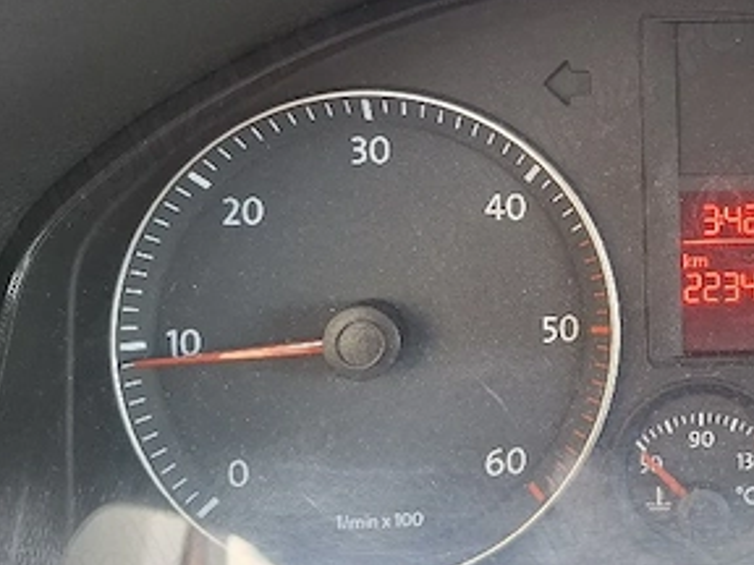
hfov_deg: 37.1
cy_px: 141
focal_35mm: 48
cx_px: 681
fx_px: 1046
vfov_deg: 29.8
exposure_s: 1/100
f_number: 1.8
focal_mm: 5.54
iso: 320
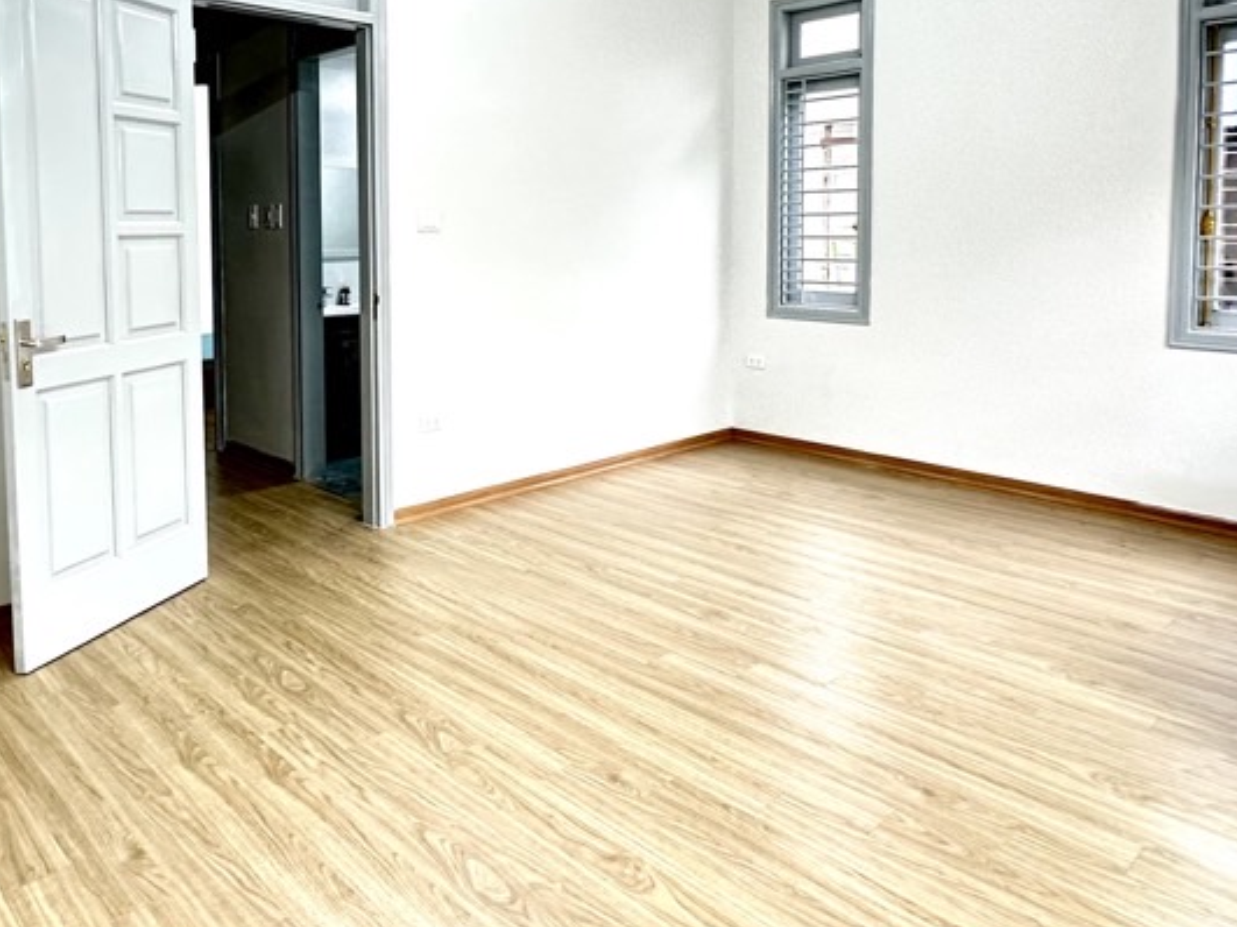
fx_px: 965
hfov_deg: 64.7
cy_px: 282
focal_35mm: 27
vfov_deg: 50.1
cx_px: 492
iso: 200
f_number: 2.2
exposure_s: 1/50
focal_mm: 2.22
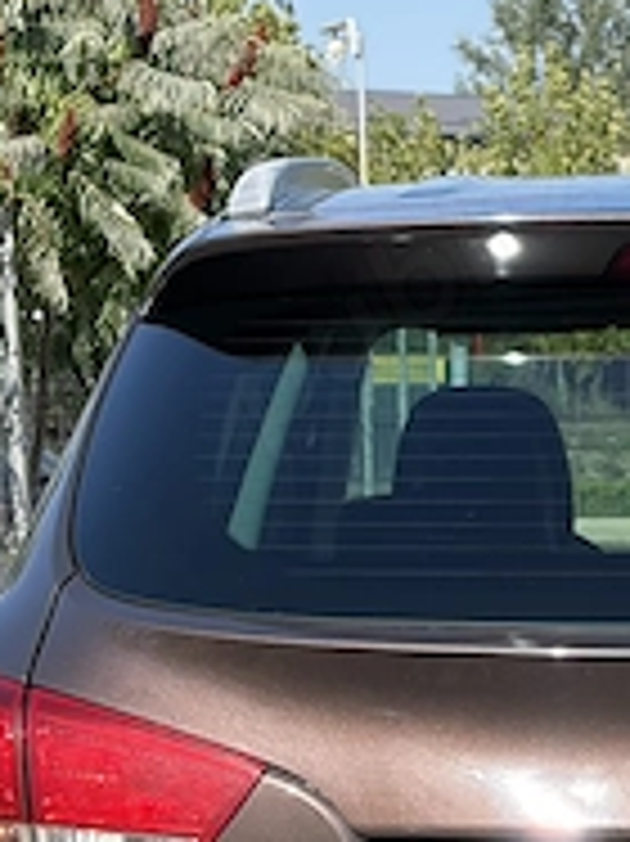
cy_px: 955
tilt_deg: -8.1
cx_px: 832
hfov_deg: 8.7
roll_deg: +0.7
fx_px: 4057
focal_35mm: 167
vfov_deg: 11.6
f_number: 1.6
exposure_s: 1/1848
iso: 40
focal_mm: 5.96
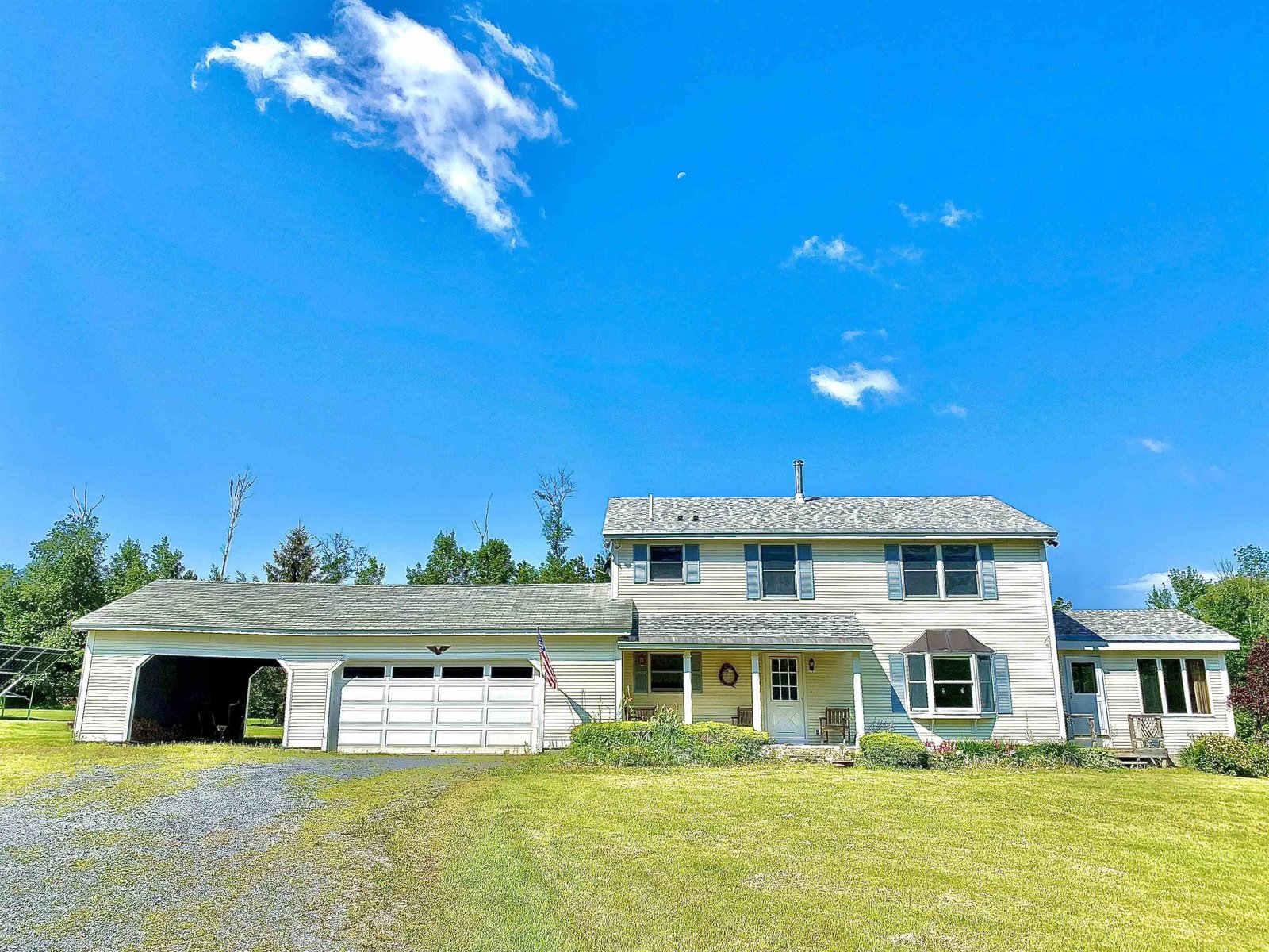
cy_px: 476
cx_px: 634
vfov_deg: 53.1
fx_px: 953
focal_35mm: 26
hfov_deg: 67.3
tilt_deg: +12.7
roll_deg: -1.0
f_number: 1.8
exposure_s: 1/3610
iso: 32
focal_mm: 4.25
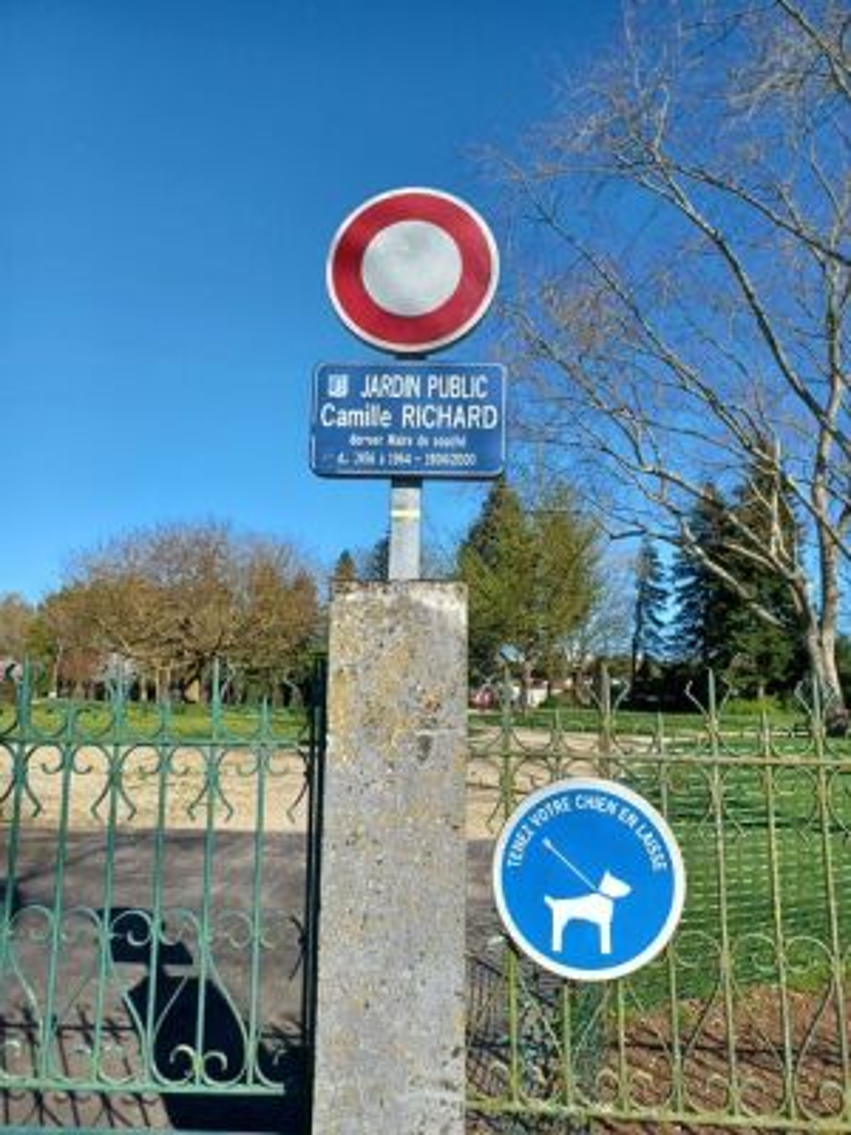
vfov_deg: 69.4
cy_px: 568
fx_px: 819
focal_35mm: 25
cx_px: 426
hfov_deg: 54.9
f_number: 1.8
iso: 32
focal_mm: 4.6
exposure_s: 1/426
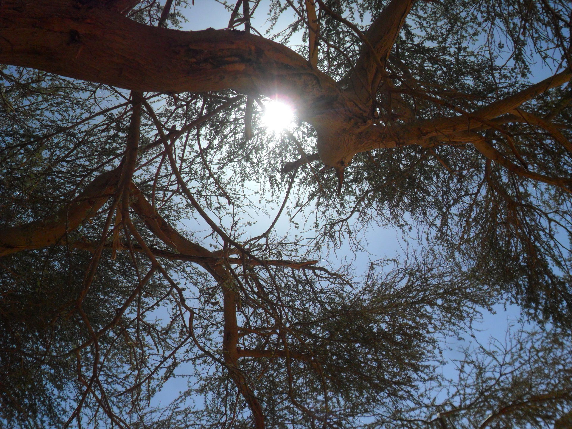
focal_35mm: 44
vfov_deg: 32.9
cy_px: 214
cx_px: 286
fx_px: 727
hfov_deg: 42.9
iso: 80
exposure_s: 1/500
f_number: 11.3
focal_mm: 7.8
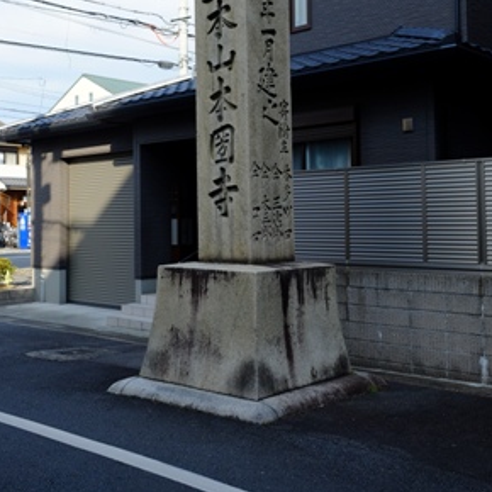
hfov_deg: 40.0
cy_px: 187
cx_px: 243
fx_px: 675
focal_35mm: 42
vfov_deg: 39.8
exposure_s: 1/640
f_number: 5
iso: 400
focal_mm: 21.4
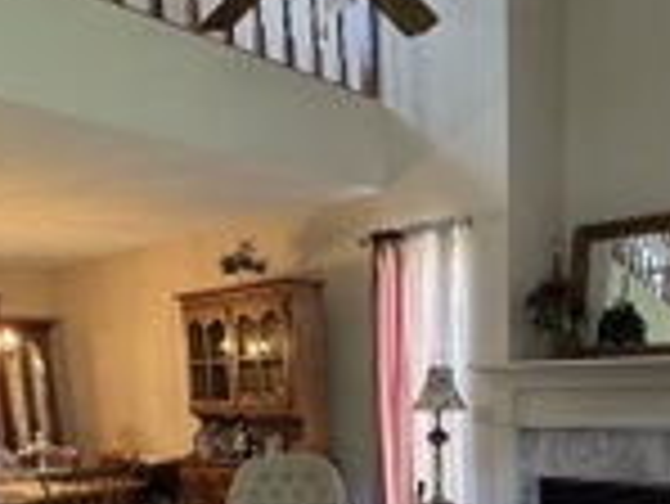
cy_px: 540
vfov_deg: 32.2
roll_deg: +1.7
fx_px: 775
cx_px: 425
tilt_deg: -12.3
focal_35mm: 40
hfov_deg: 46.3
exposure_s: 1/60
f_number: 2.2
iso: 500
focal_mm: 2.22
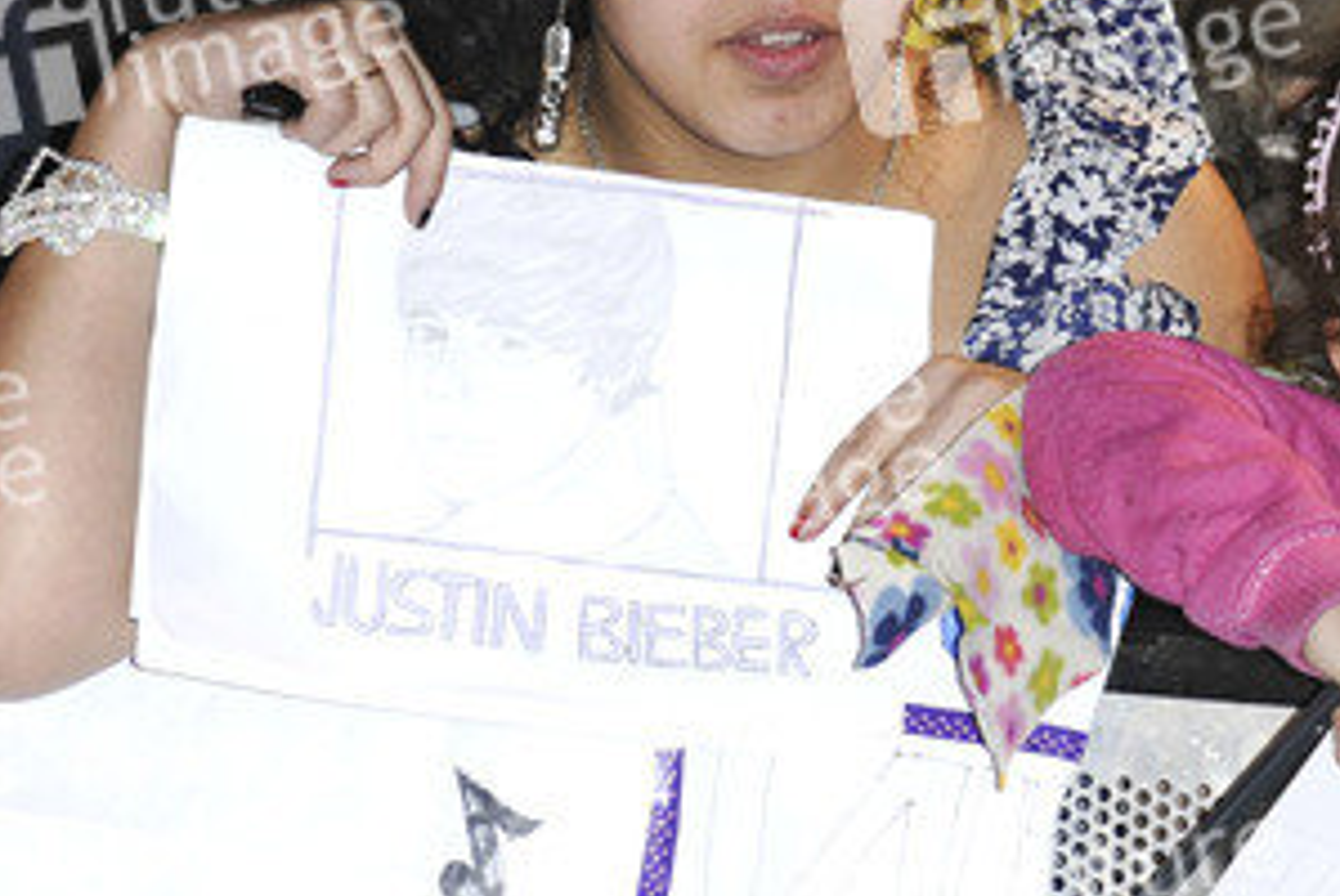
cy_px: 255
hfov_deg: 4.4
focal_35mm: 466
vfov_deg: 3.0
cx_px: 1053
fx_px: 17362
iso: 320
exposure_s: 1/160
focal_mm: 155
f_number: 3.5
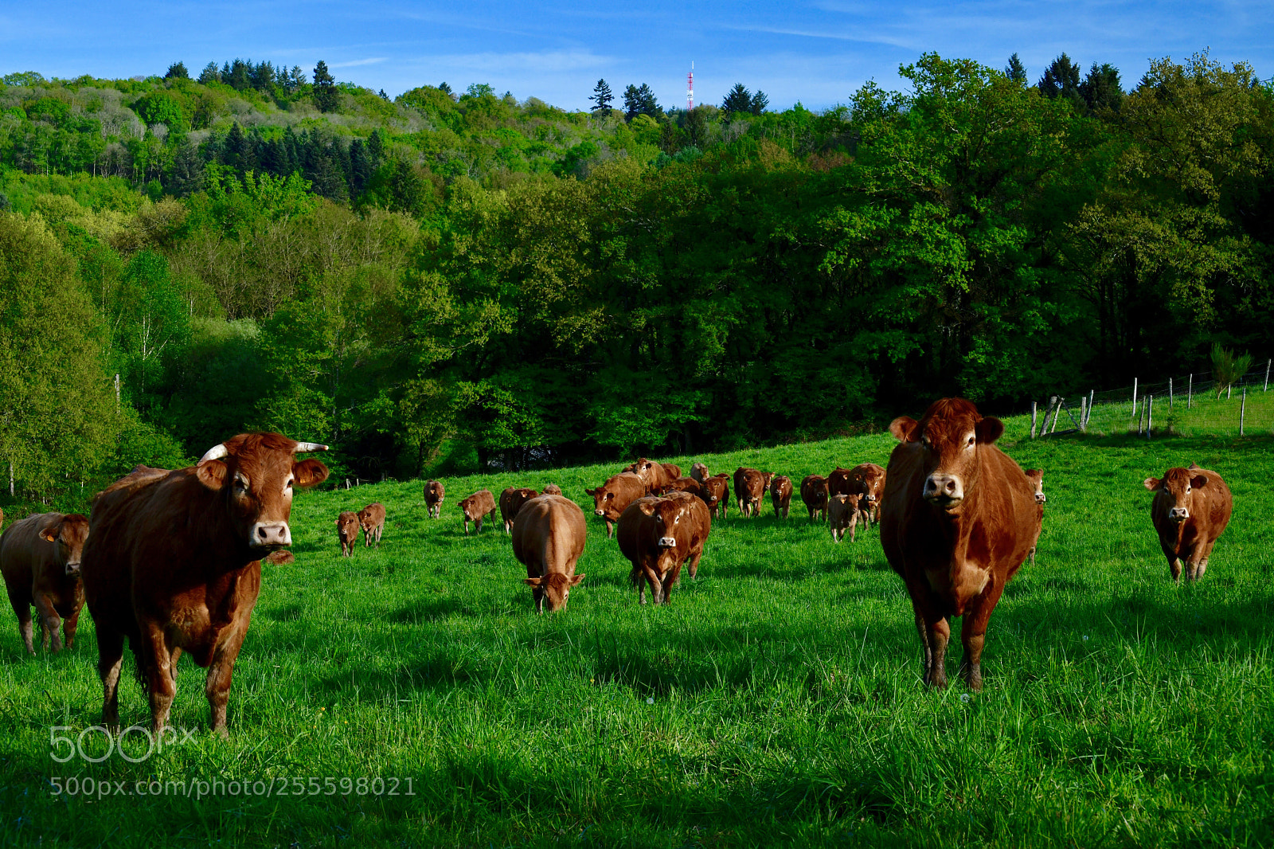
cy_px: 424
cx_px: 637
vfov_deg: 16.1
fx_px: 3007
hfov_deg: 23.9
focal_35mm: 85
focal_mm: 85
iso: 1000
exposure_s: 1/400
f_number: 14
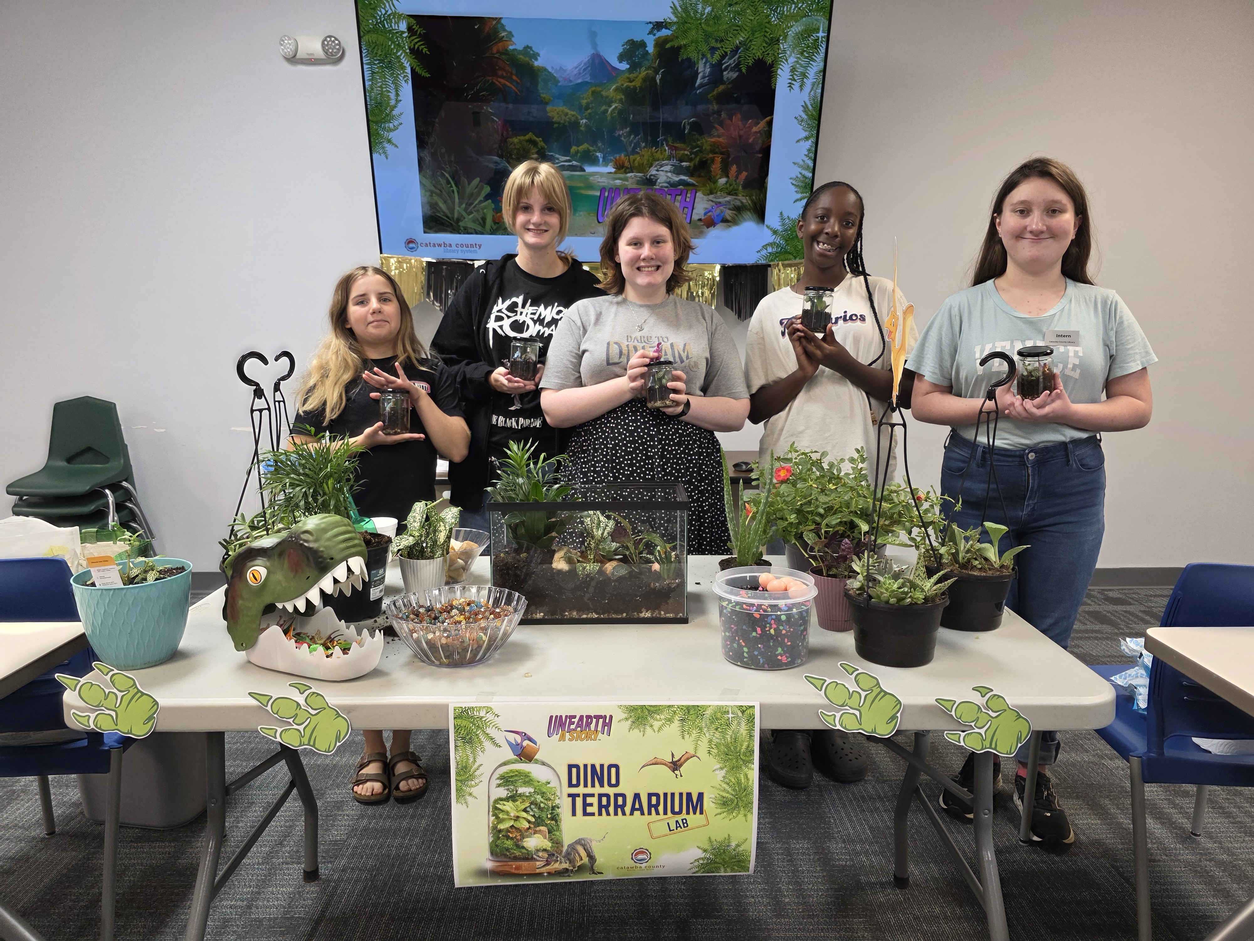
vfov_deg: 58.9
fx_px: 833
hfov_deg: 73.9
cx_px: 627
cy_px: 470
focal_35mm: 23
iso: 320
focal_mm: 6.3
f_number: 1.7
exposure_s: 1/120
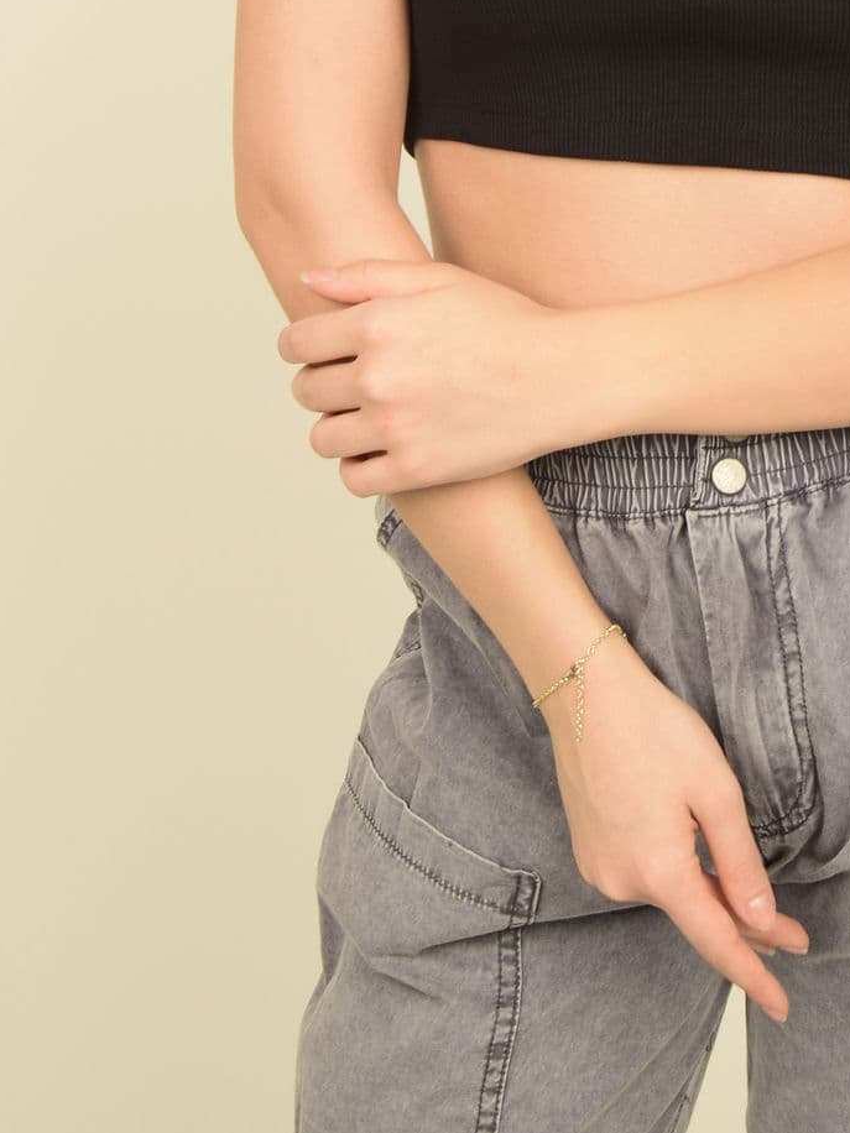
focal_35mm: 86
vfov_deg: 21.4
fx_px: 2816
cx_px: 645
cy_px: -162
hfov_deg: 17.1
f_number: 10
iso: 100
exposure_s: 1/125
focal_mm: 26
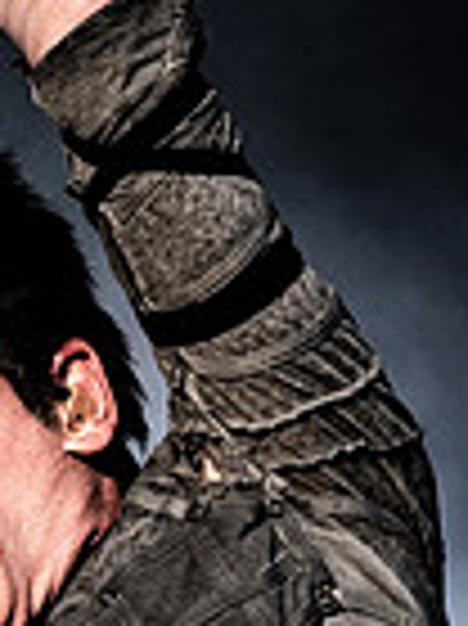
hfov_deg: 2.8
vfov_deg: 3.7
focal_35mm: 534
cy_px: 267
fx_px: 9641
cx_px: 164
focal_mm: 112
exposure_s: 1/6400
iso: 800
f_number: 4.5
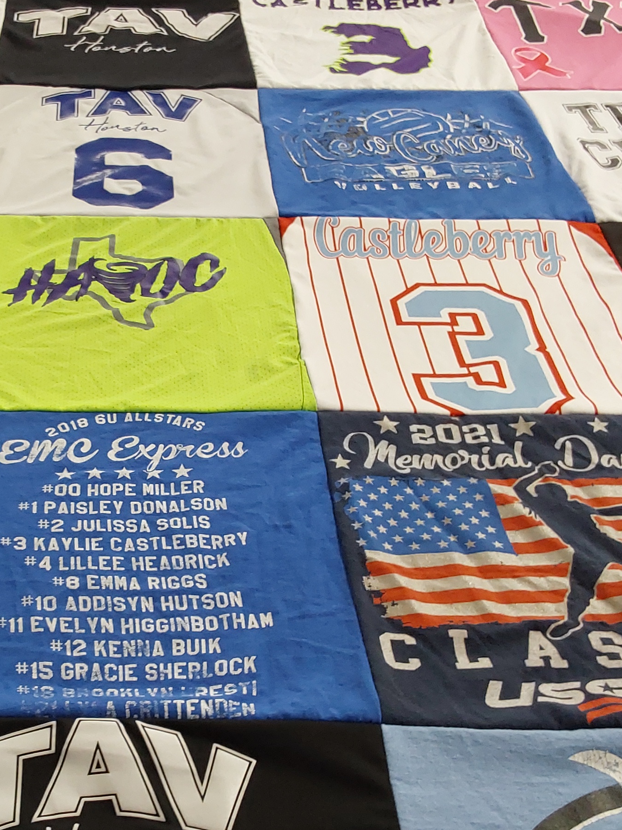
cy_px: 491
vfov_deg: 37.4
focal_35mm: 51
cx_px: 110
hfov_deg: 27.9
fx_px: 1222
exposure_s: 1/50
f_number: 1.9
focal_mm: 2.91
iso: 100
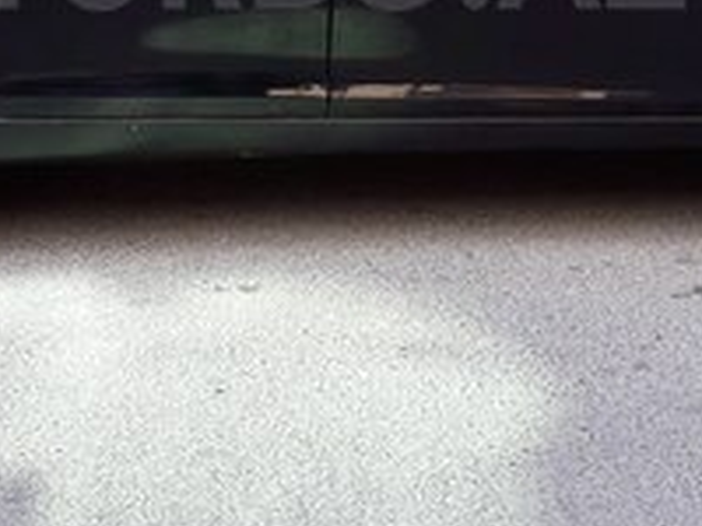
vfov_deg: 16.1
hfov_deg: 22.0
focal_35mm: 89
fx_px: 1805
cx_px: 326
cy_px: -44
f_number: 1.9
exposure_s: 1/204
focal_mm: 3.6
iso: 40
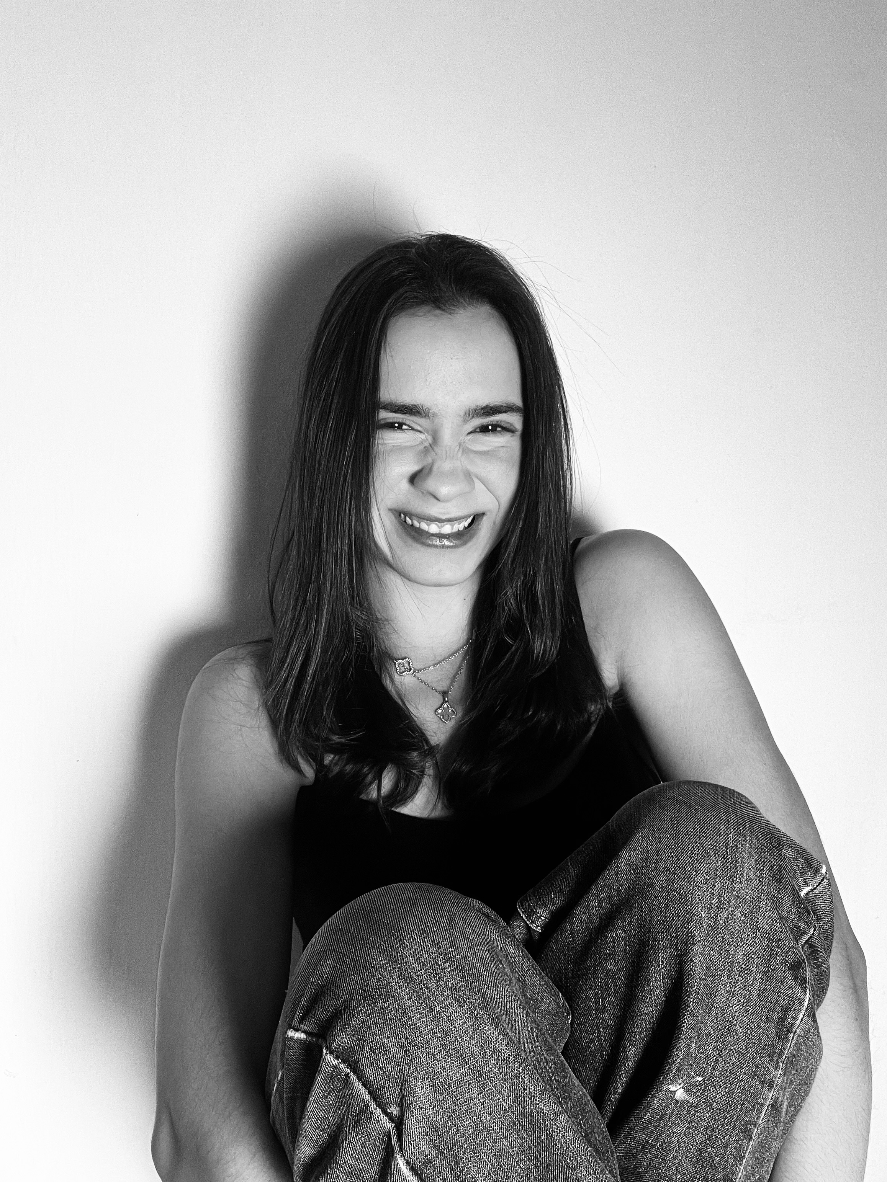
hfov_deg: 46.8
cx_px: 444
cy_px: 591
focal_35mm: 30
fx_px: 1025
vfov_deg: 60.0
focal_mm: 2.71
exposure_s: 1/50
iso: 80
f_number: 2.2
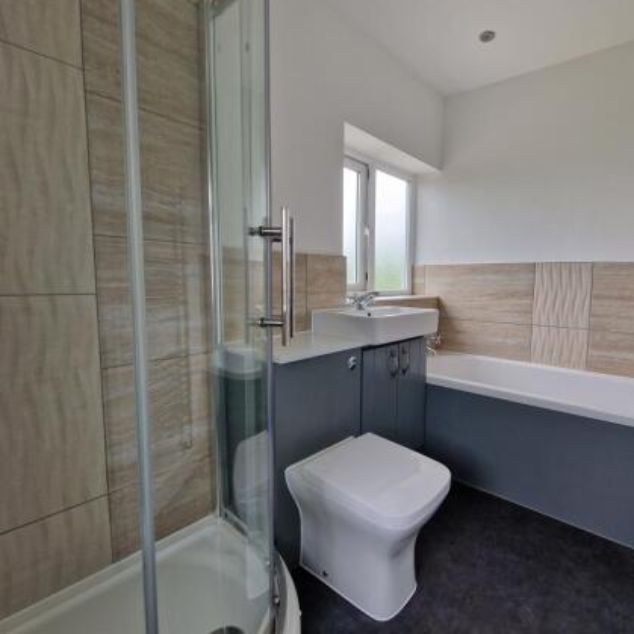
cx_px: 381
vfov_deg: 87.4
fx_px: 332
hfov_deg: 86.3
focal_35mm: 16
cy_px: 311
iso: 80
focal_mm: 2.2
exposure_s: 1/100
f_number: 2.2
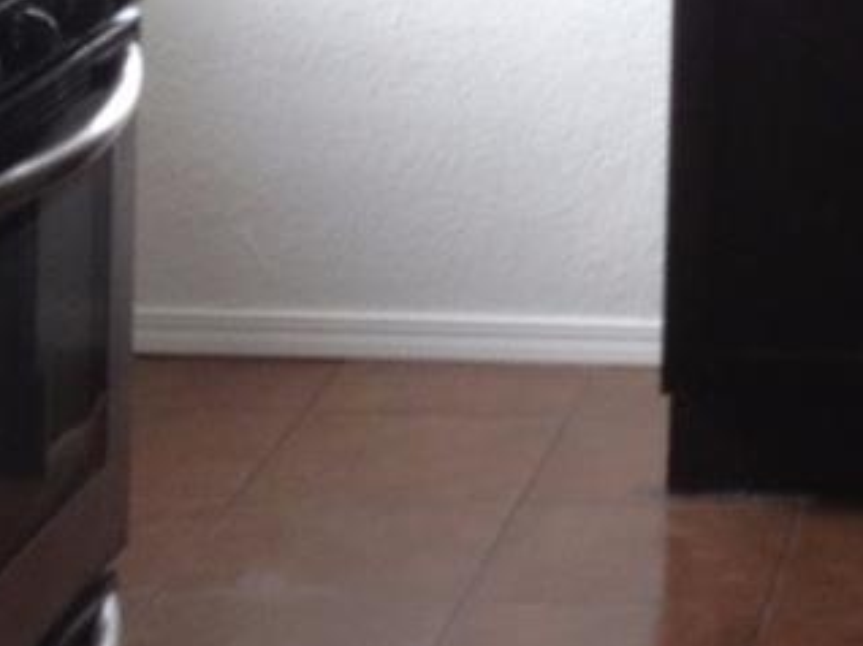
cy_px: -261
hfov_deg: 11.6
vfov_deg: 8.8
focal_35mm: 165
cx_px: 1229
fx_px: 4110
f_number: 2.4
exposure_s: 1/100
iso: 64
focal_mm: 4.28
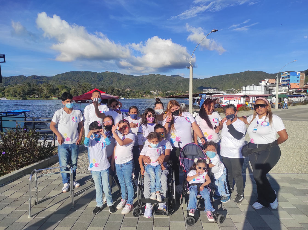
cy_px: 115
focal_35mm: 25
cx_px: 154
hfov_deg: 69.4
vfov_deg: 54.8
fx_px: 222
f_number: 1.89
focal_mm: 5.43
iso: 100
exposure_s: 1/2860
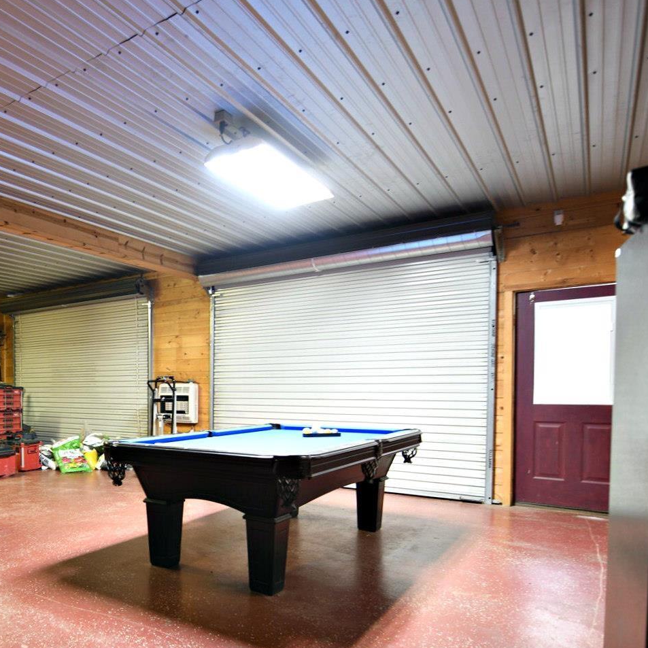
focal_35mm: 25
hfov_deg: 57.0
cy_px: 403
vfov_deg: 62.1
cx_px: 107
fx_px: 529
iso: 560
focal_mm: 14
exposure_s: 1/15
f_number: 2.8
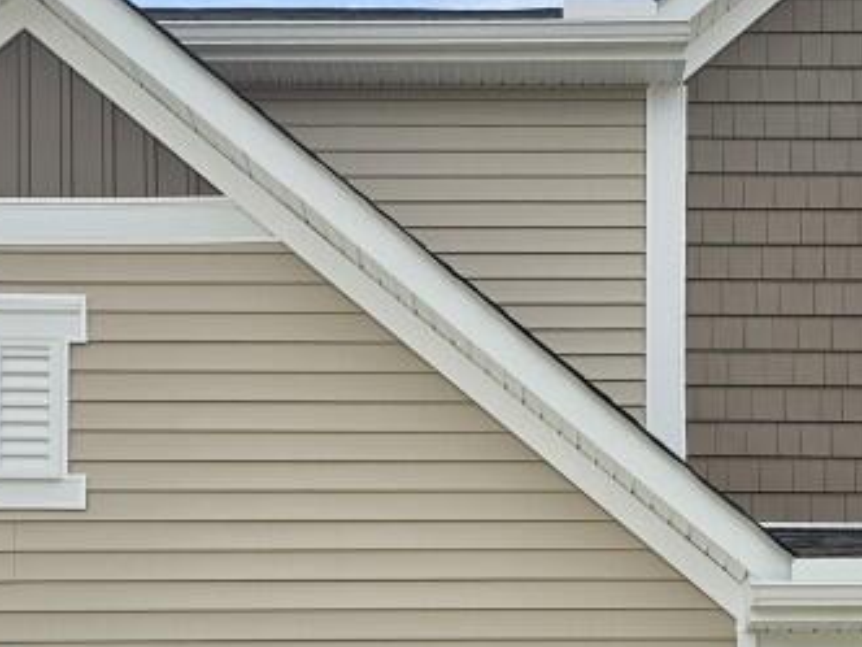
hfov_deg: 27.3
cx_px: 543
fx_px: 1768
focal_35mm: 71
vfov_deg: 20.7
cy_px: 390
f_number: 1.7
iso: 10
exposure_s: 1/1445
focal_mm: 6.3
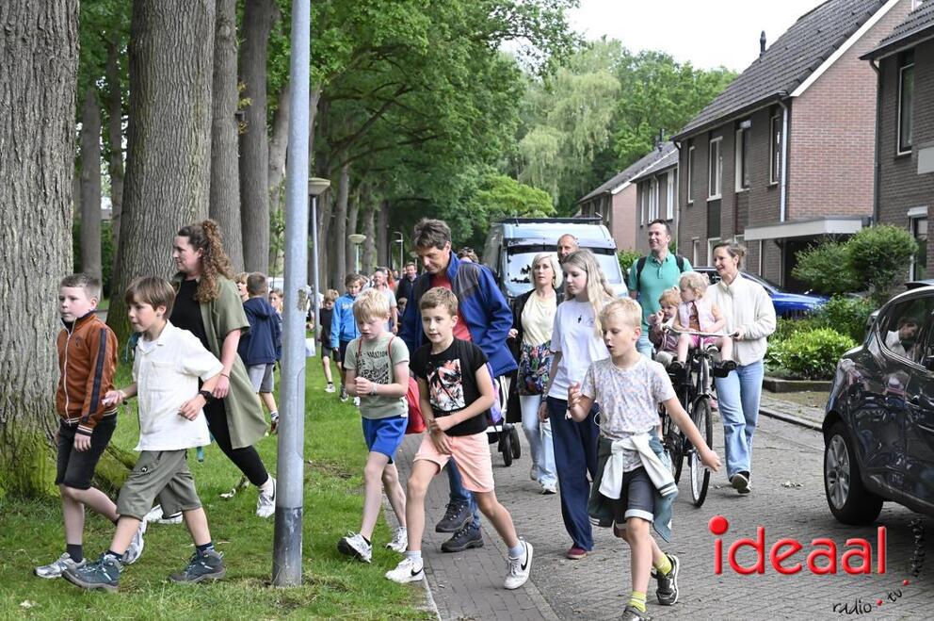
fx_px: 1814
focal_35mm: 70
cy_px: 310
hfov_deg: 28.9
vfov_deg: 19.4
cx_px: 467
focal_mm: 70
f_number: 8
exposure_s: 1/1000
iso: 8000
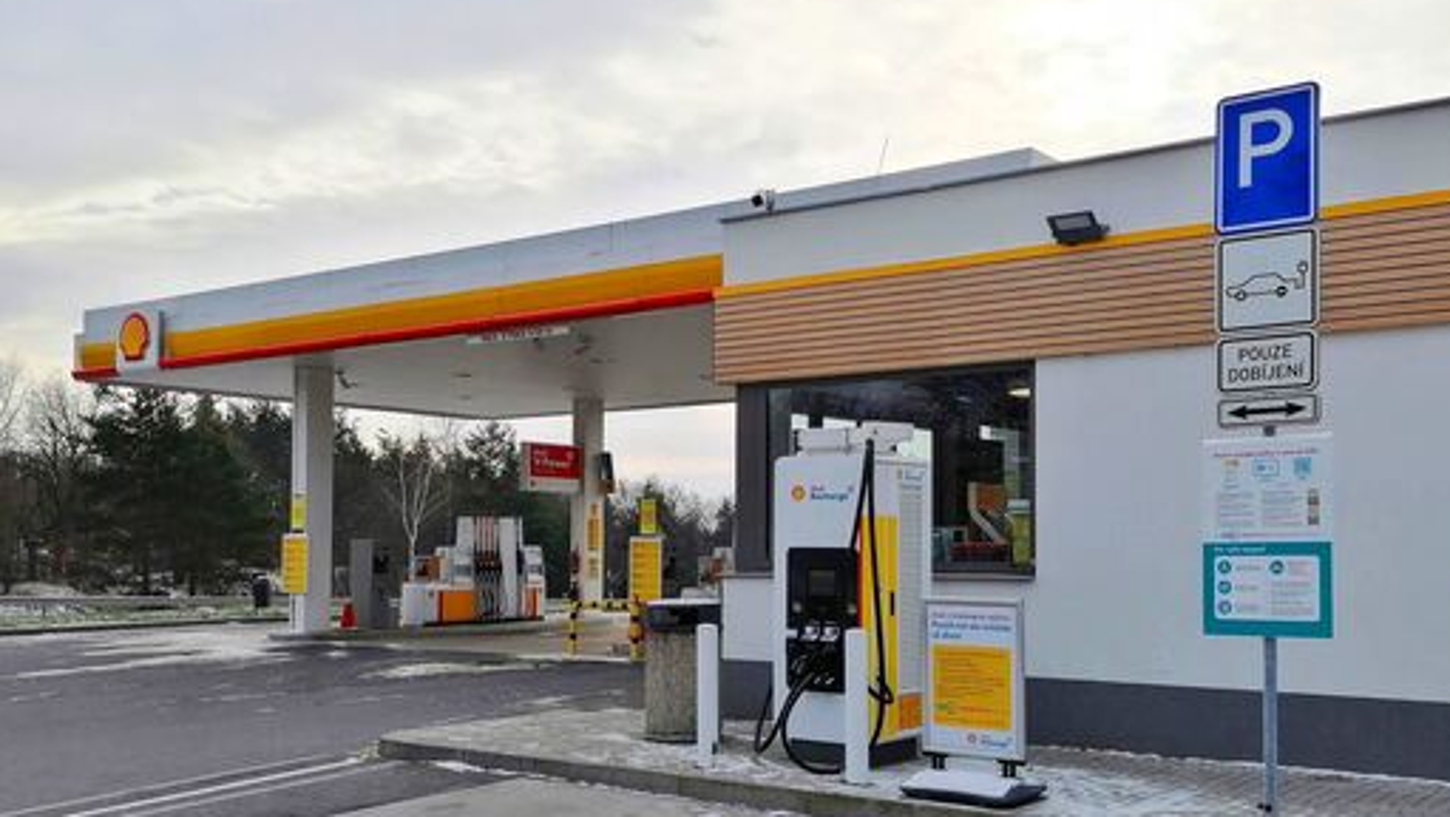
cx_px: 732
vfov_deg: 28.9
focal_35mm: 41
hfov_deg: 49.4
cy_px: 511
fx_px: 1577
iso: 50
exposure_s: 1/1307
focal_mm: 5.3
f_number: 1.8
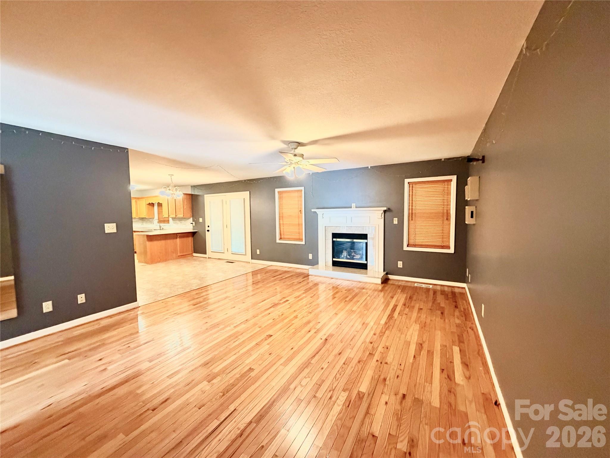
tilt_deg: -3.5
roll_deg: +0.3
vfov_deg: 85.7
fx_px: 247
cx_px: 305
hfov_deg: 102.1
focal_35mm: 14
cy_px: 229
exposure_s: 1/60
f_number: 2.2
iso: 640
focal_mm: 2.22
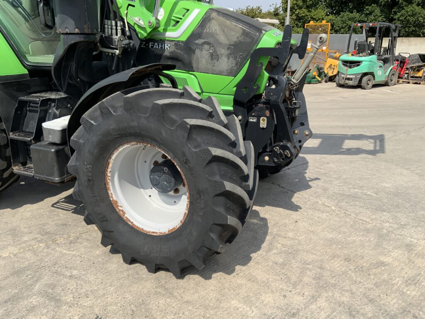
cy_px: 160
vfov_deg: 48.2
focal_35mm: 29
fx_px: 356
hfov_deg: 61.7
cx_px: 212
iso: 16
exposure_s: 1/1377
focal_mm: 3
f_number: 1.8
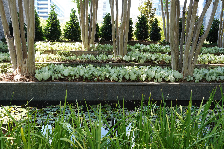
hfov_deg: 65.5
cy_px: 74
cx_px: 112
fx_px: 174
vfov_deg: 46.4
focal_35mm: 28
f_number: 8
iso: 400
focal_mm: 28
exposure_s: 1/100
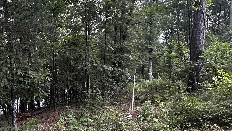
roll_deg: -0.9
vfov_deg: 36.3
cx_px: 73
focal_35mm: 32
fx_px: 197
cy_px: 89
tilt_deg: -8.4
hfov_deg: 59.3
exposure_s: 1/99
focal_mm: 2.22
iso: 320
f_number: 2.2
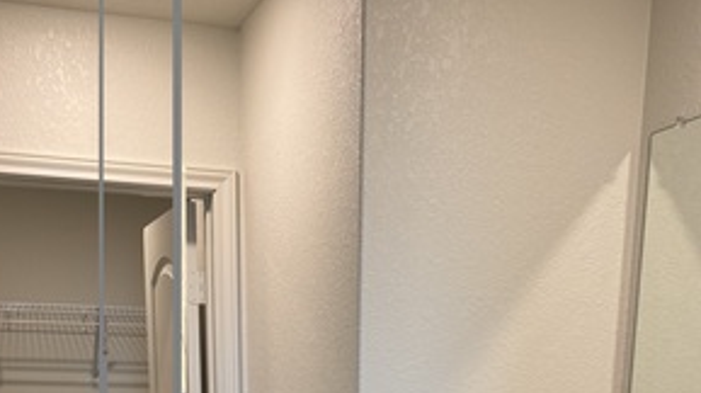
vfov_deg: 16.9
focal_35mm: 58
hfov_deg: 36.0
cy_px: 718
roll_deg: +0.3
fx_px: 1077
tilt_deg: -16.6
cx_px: 352
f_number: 1.78
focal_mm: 6.76
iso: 200
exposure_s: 1/120
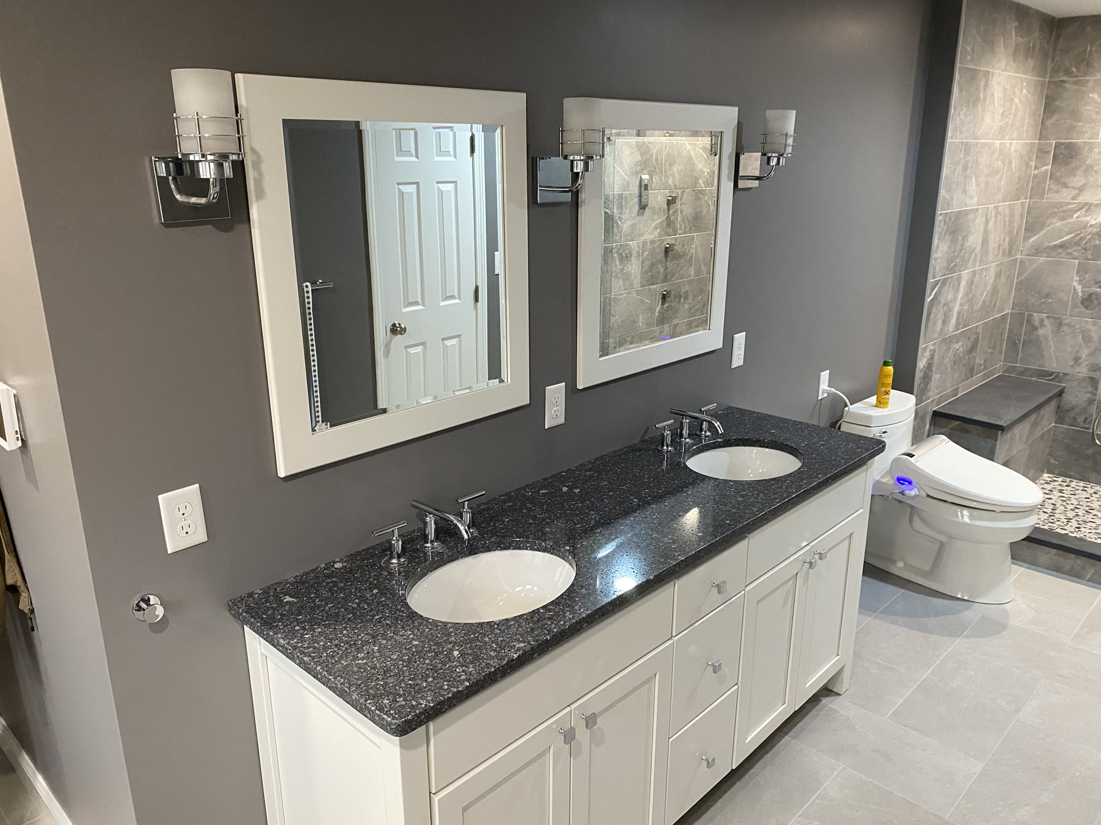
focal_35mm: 26
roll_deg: +1.3
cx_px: 550
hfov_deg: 67.3
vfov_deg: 53.1
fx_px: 827
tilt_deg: -17.0
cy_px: 412
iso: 320
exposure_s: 1/60
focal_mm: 4.25
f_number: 1.8
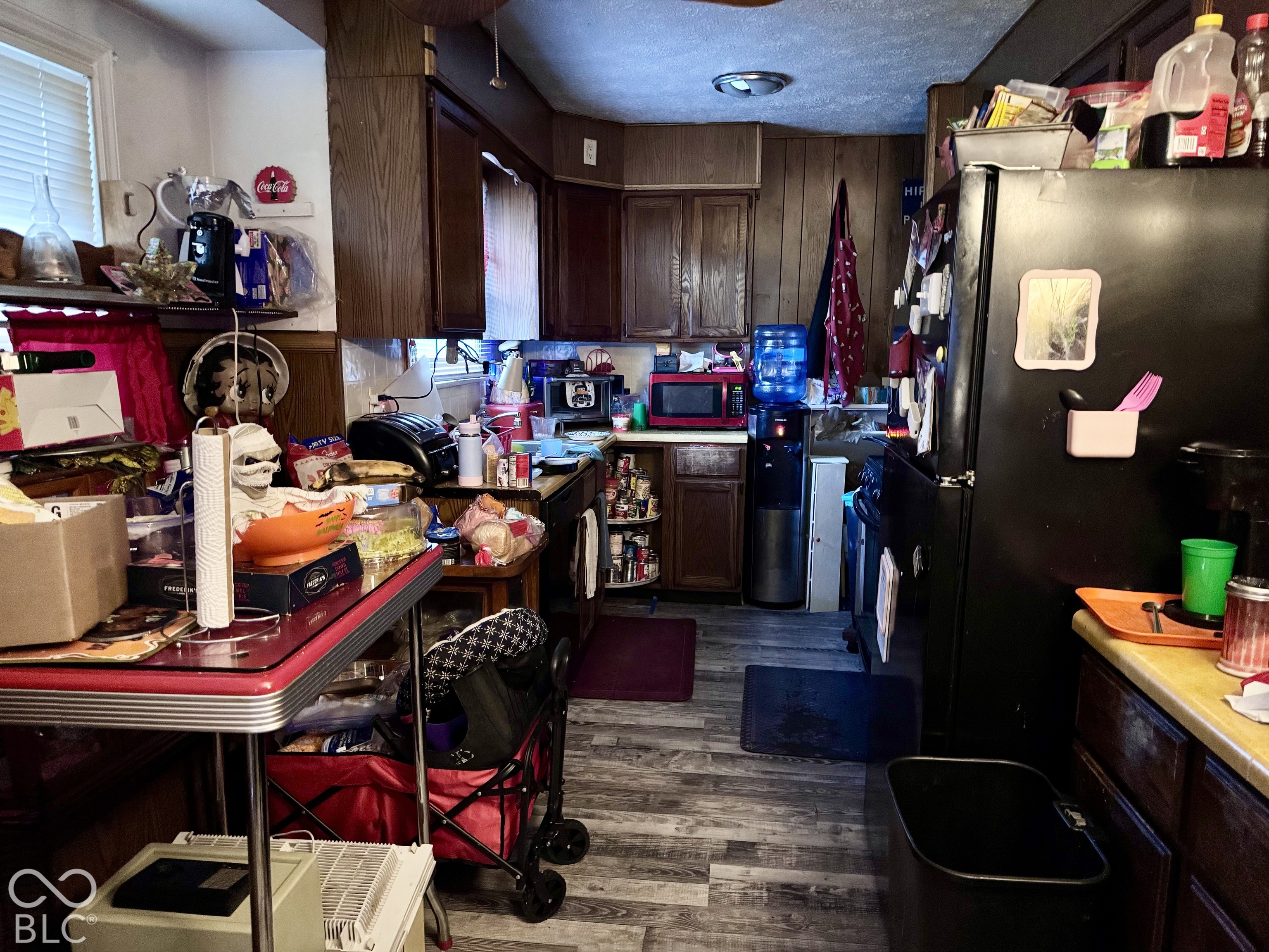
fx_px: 880
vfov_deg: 56.8
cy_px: 476
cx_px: 634
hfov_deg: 71.6
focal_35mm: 24
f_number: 1.78
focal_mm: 6.76
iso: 1600
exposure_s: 1/24
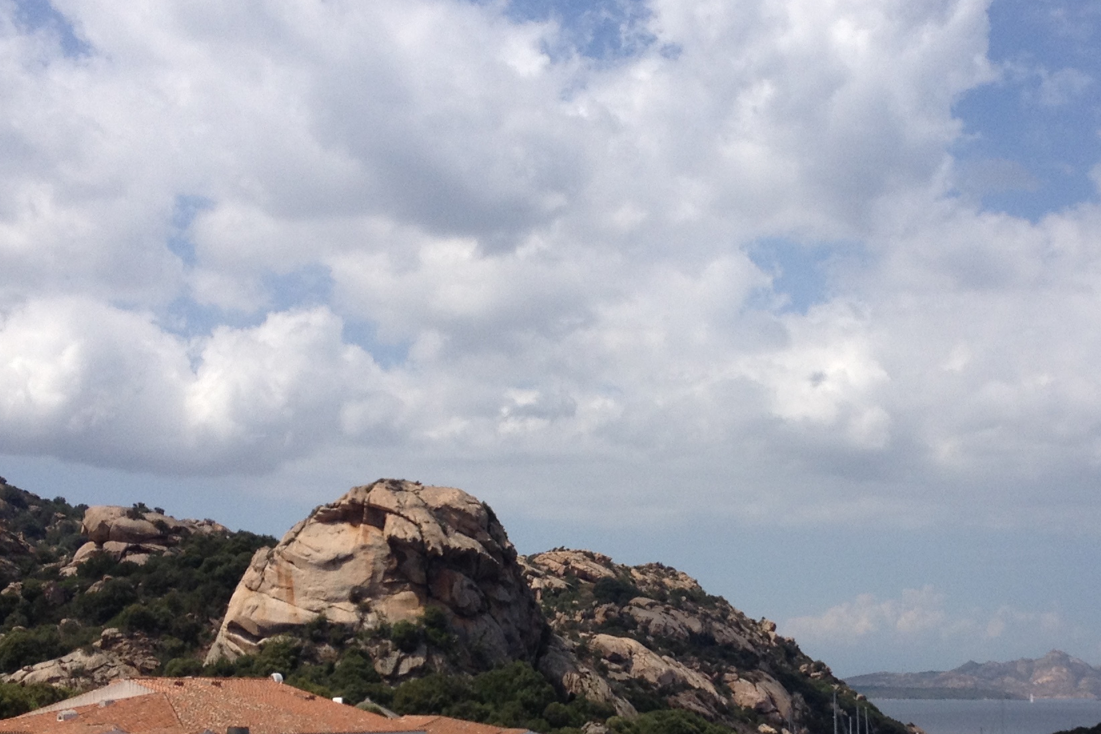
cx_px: 748
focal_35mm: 72
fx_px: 2202
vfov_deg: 18.8
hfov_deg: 27.9
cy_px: 534
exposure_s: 1/2632
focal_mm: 4.28
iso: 50
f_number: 2.4
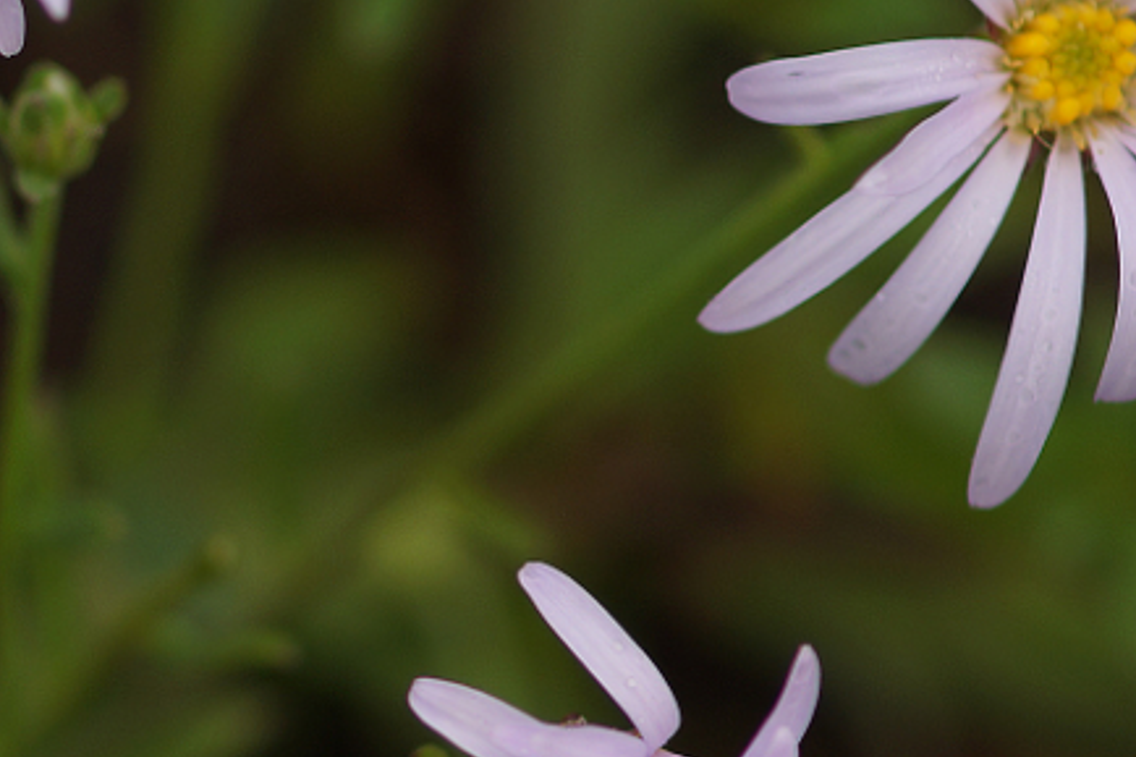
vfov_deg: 3.3
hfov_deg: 4.9
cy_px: 100
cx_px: -296
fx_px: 13090
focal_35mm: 415
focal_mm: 100
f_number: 3.2
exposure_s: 1/160
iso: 100
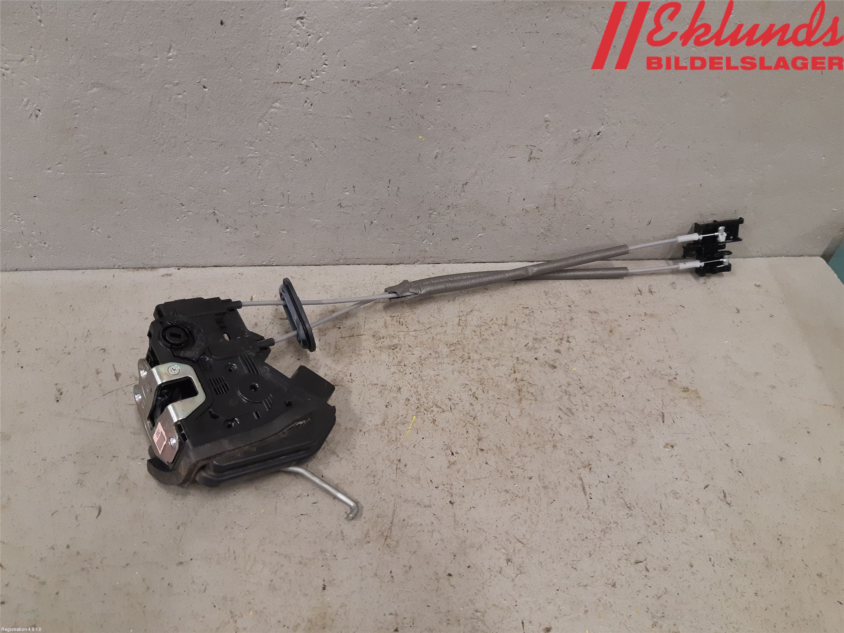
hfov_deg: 67.3
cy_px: 316
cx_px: 422
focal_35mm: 26
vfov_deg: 53.1
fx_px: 634
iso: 160
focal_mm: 3.93
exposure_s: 1/50
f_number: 1.7
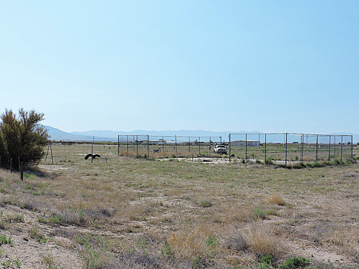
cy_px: 134
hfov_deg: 47.8
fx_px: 405
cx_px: 191
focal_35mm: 39
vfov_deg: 36.8
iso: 100
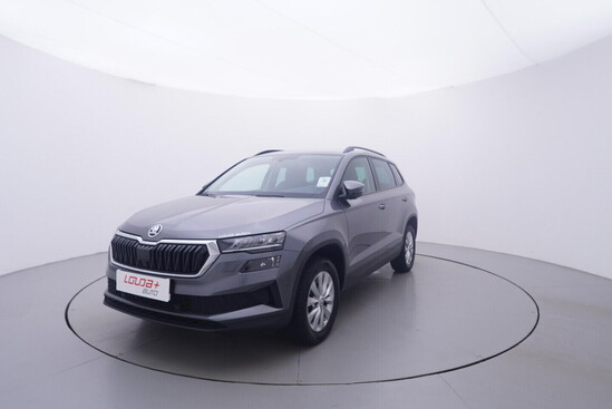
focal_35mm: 22
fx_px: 383
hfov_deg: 77.3
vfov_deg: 56.2
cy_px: 204
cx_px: 306
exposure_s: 1/80
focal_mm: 15
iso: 200
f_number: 5
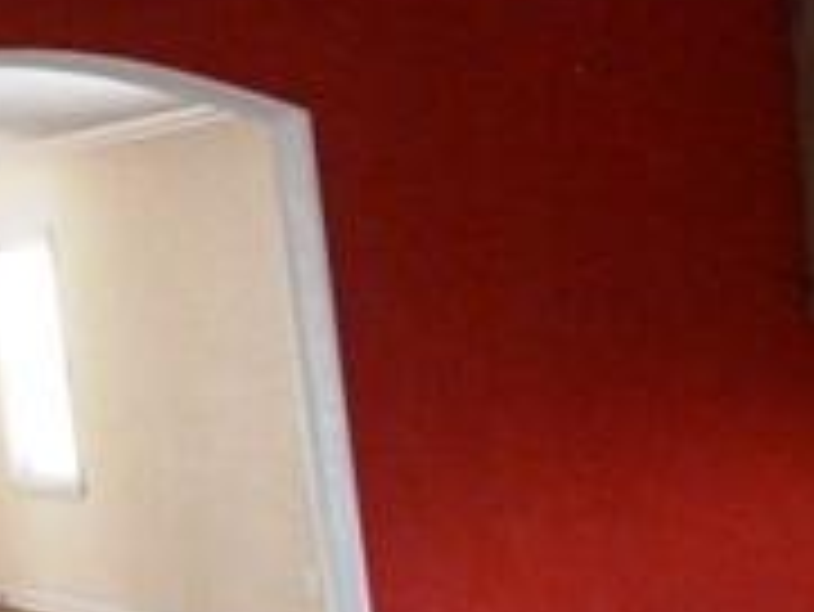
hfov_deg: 20.6
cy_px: 720
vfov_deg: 16.7
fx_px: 2000
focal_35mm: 85
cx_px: 1115
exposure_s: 1/20
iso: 800
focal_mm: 4.3
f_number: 3.3
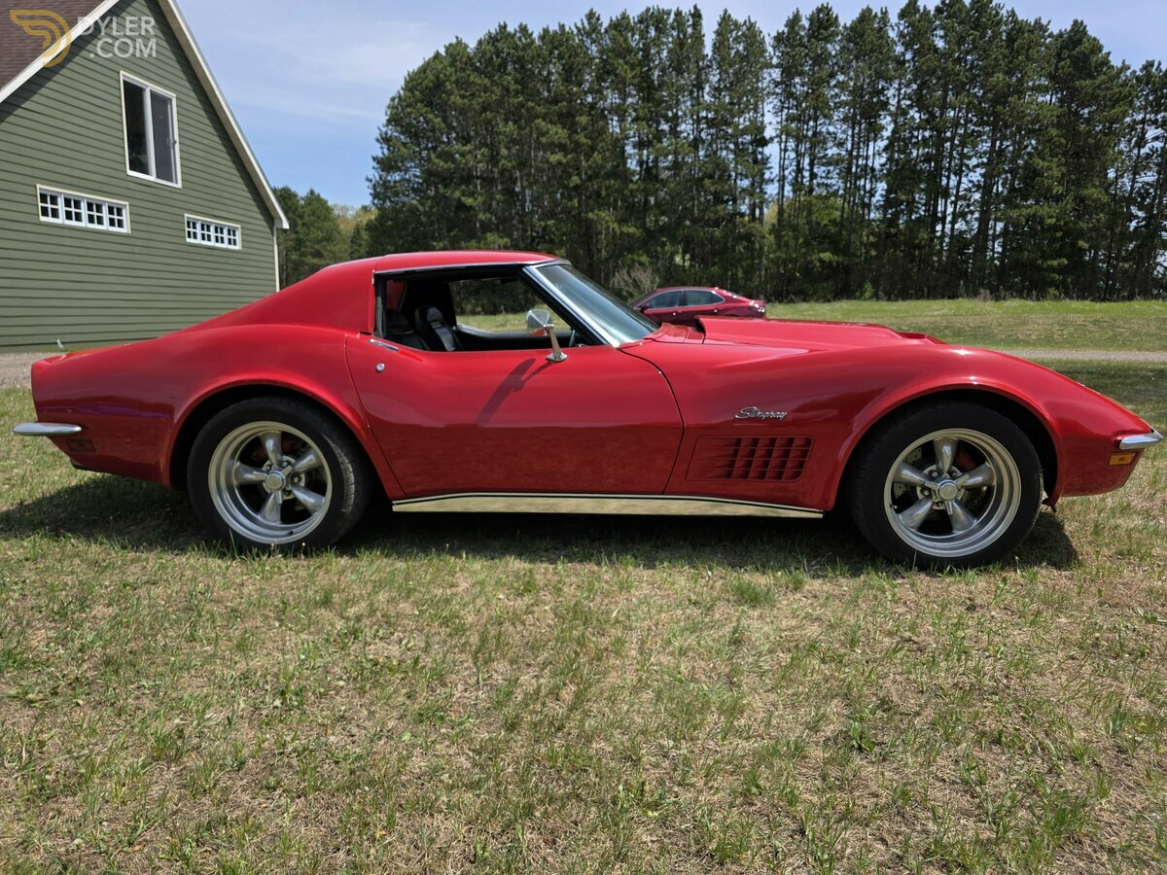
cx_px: 584
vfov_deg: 58.9
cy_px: 438
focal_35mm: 23
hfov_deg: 73.9
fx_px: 775
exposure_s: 1/4650
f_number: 1.7
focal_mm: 6.3
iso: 80
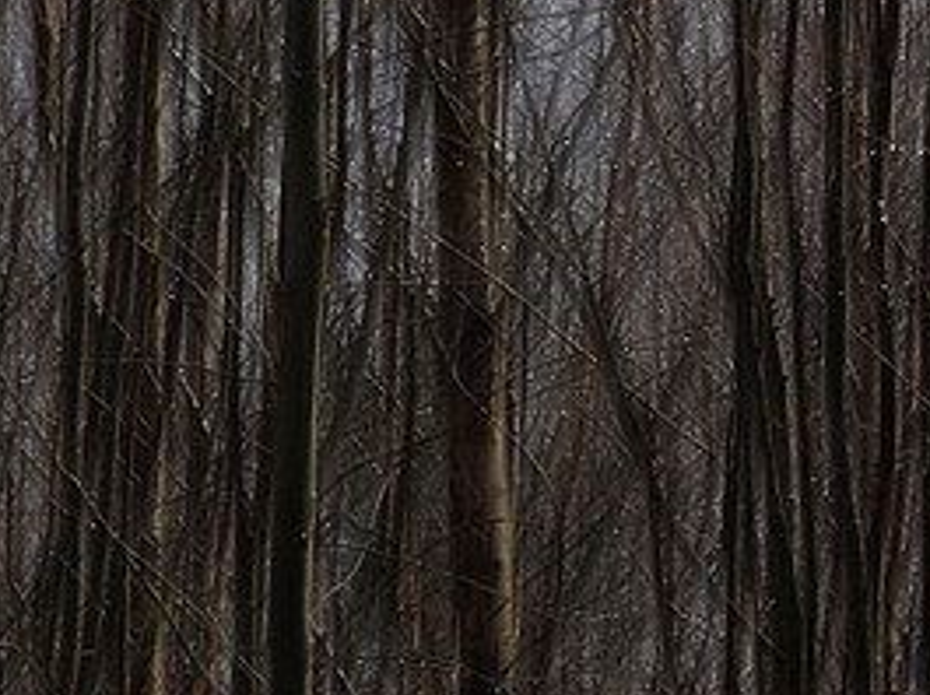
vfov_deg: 5.6
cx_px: 986
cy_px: -16
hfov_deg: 7.5
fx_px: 7056
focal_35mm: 263
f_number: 22
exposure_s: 1/20
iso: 200
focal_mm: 60
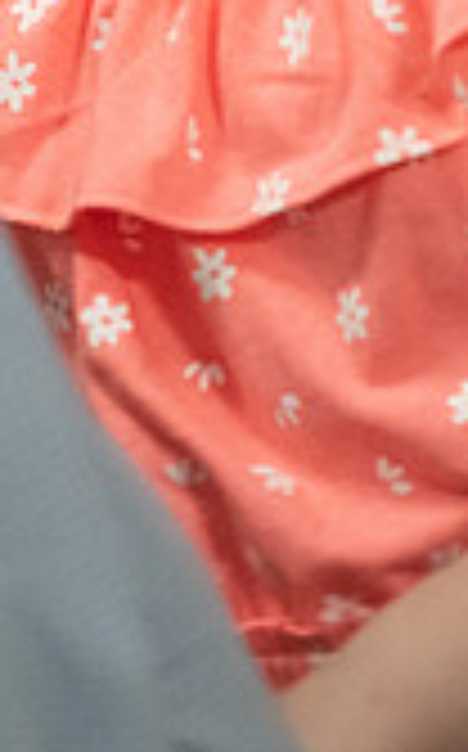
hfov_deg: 3.2
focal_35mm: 405
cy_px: -416
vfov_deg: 5.1
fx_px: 8286
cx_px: 234
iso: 1600
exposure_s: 1/200
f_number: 1.8
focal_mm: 85
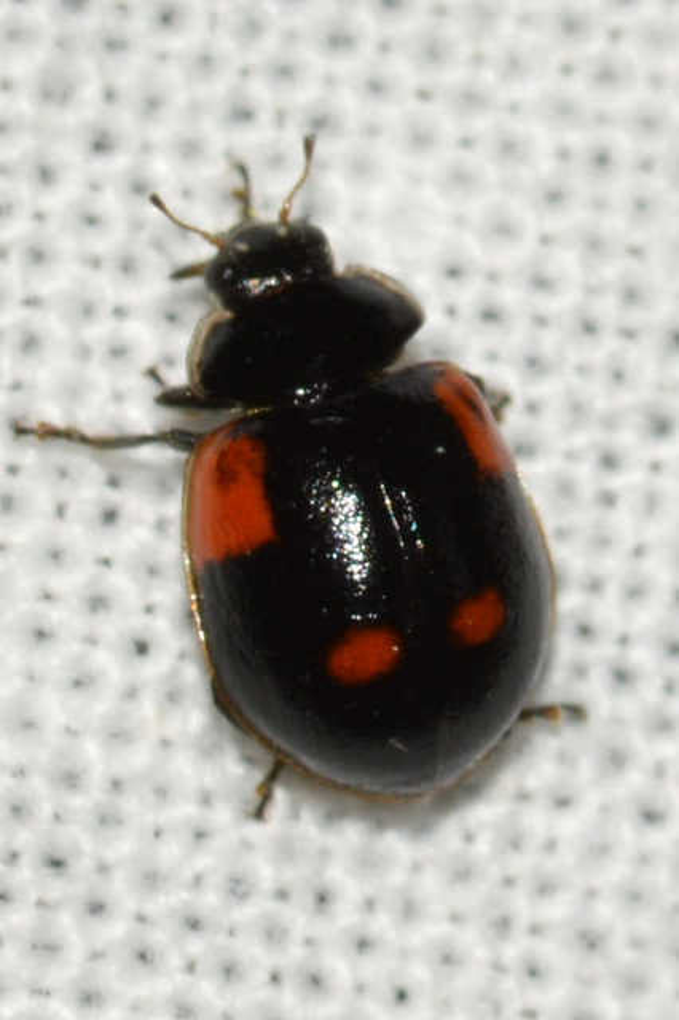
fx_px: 4248
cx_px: 340
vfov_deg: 13.7
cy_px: 510
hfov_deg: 9.1
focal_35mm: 150
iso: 100
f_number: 20
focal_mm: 100
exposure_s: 1/200
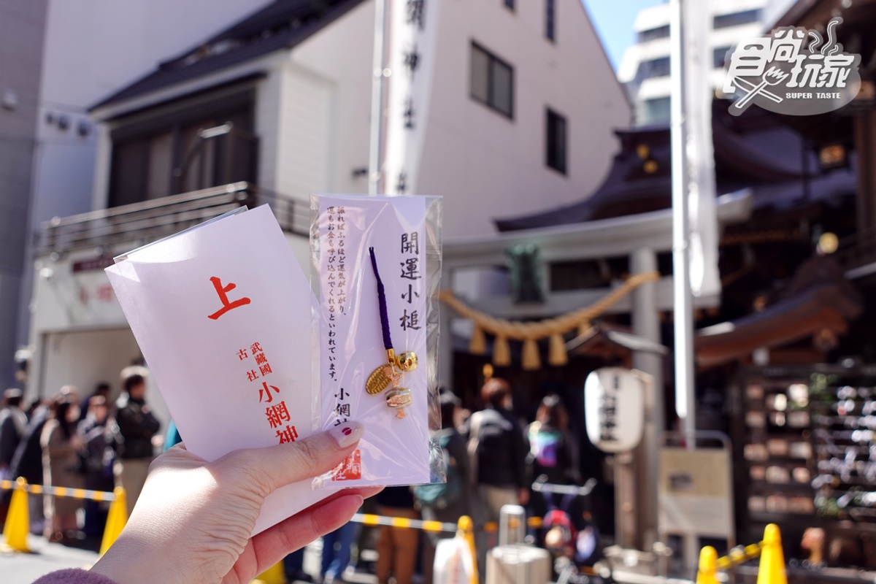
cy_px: 292
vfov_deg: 37.9
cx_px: 438
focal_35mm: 35
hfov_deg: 54.4
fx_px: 852
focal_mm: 13.4
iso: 125
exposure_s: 1/400
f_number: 4
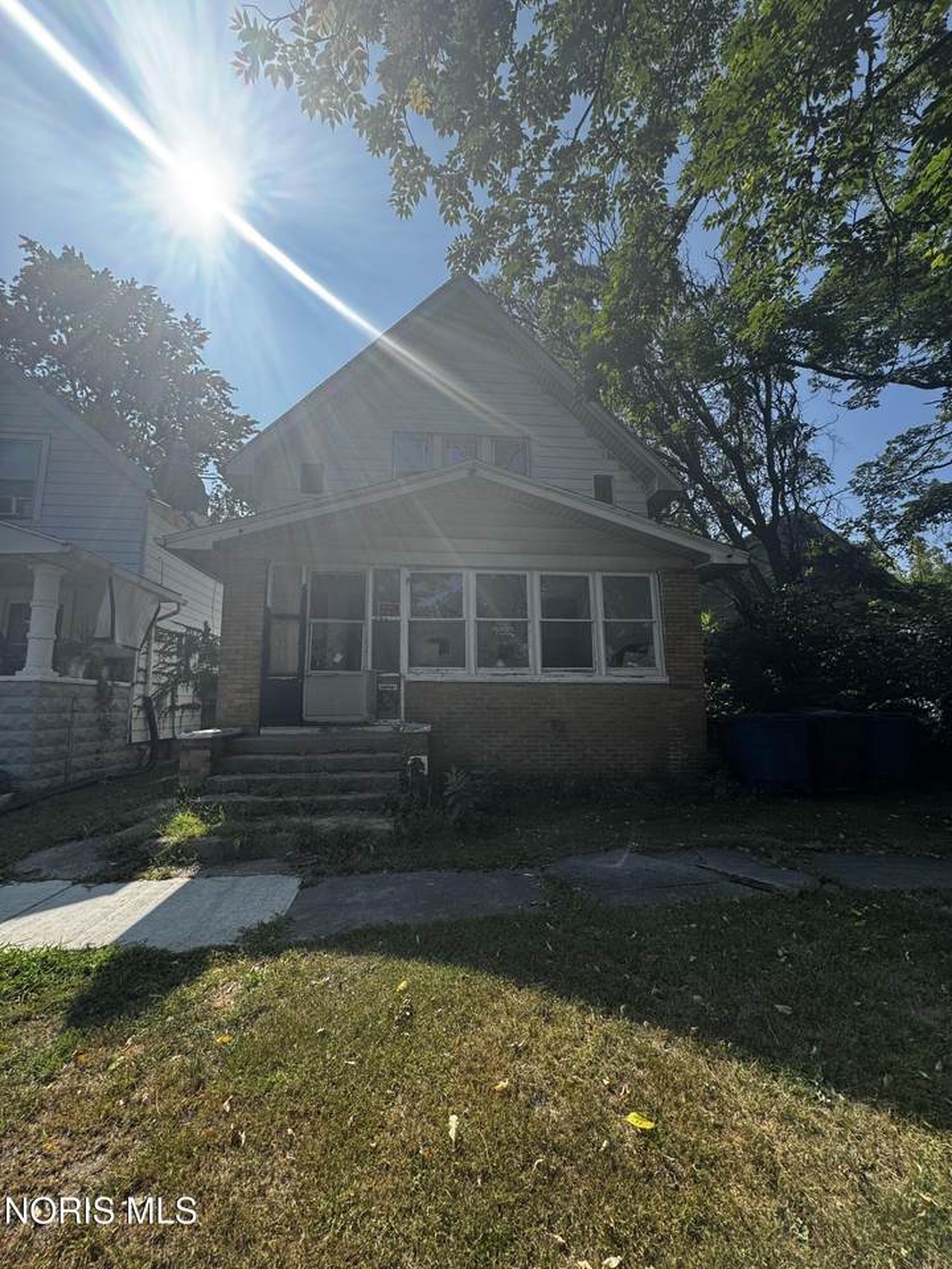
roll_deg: +3.8
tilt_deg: +9.3
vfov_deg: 102.1
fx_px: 513
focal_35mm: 14
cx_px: 476
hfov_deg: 85.7
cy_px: 634
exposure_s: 1/910
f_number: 2.2
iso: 50
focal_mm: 2.22
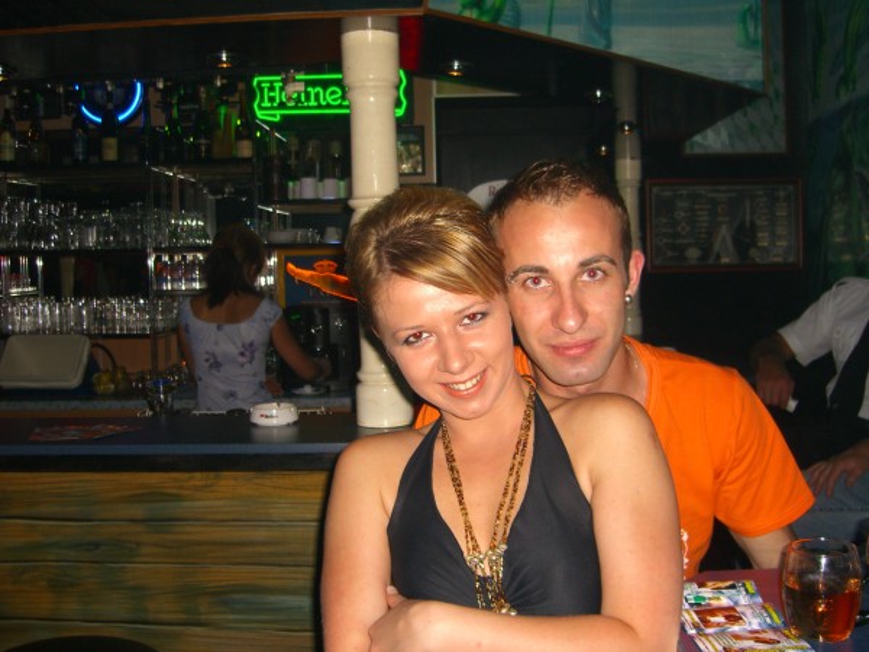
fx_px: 954
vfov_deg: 37.7
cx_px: 434
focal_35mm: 38
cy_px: 326
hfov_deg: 49.0
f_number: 2.8
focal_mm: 7.9
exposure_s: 1/60
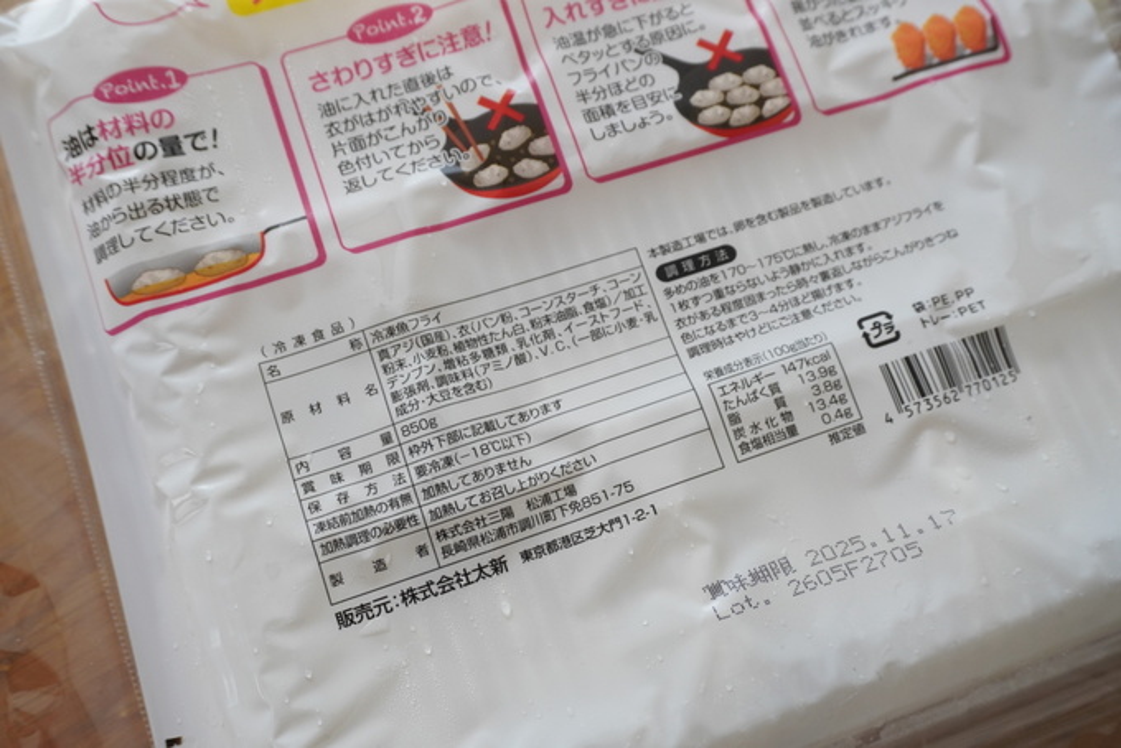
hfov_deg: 51.3
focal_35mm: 38
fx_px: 1168
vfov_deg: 35.5
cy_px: 374
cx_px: 560
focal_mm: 25
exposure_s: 1/40
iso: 1000
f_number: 5.6
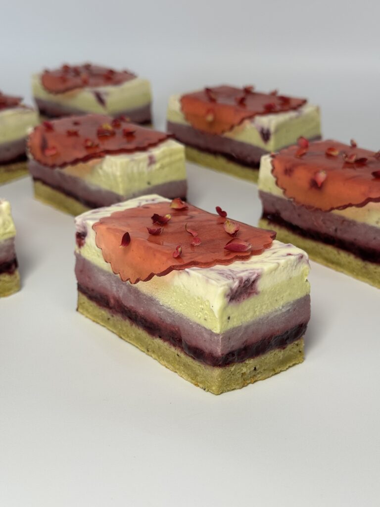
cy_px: 254
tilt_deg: -24.9
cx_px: 190
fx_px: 703
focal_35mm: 48
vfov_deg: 39.7
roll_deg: +1.8
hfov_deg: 30.3
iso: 64
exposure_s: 1/121
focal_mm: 6.76
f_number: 1.78
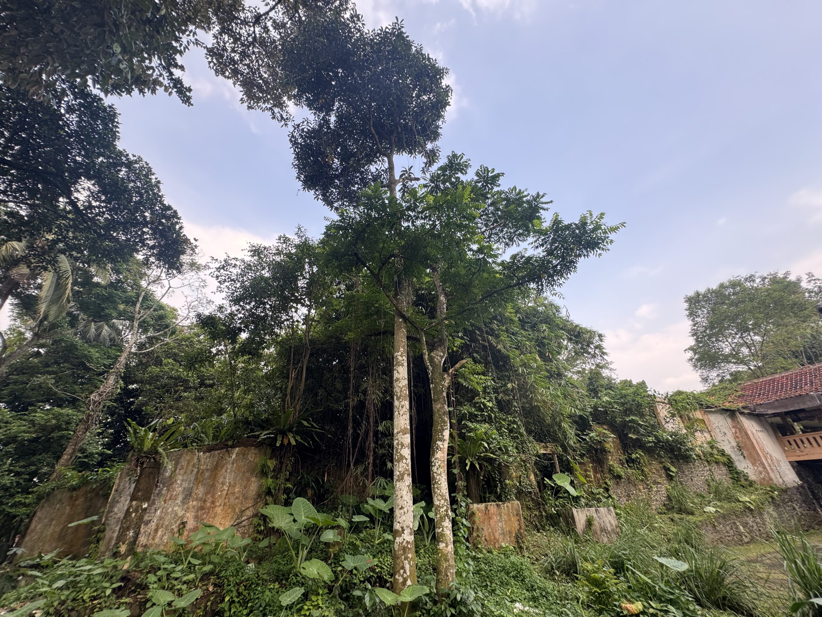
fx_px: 332
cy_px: 308
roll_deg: +1.0
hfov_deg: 102.1
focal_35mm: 14
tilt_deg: +31.0
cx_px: 411
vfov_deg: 85.7
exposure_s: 1/159
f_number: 2.2
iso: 40
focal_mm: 2.22
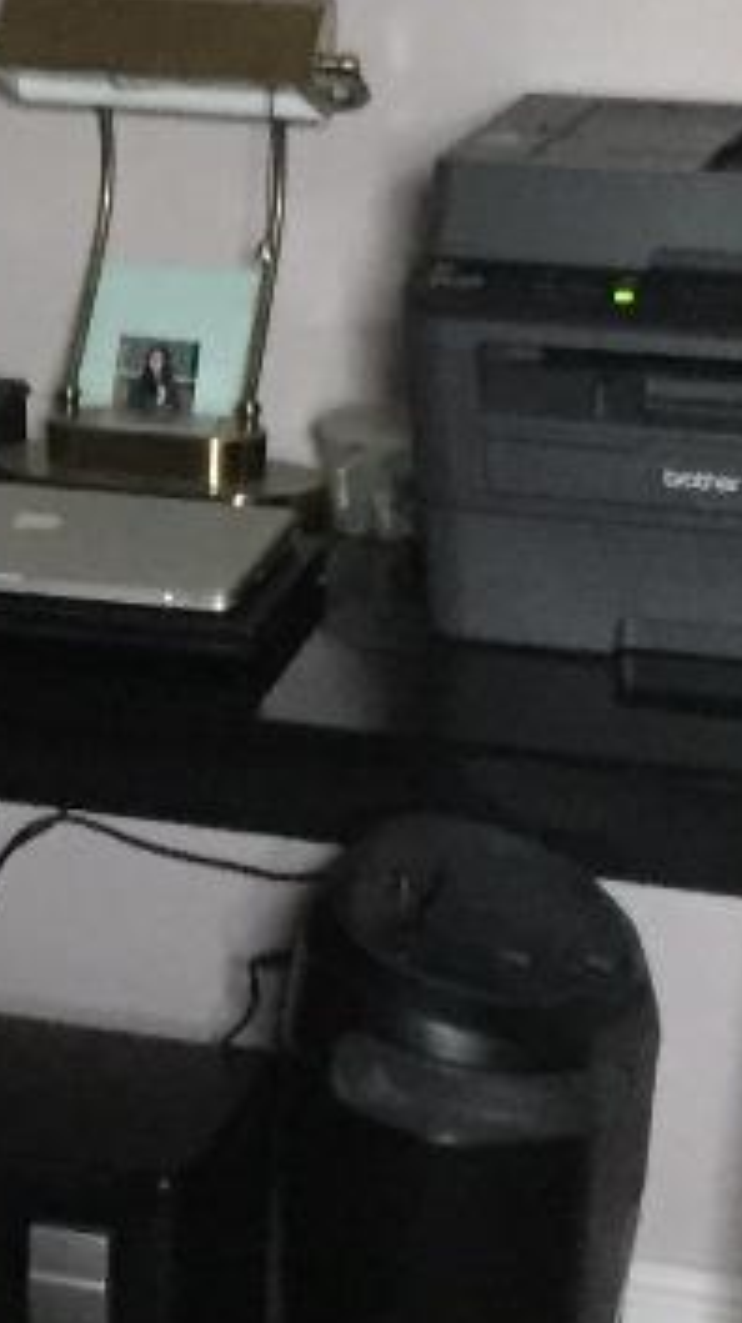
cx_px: -532
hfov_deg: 9.0
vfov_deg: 16.6
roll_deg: +0.0
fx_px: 4522
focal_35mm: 129
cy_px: 453
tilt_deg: -14.9
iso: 640
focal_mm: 4.15
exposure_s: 1/15
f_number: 2.2
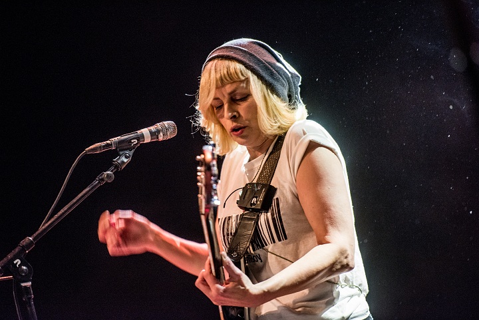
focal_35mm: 200
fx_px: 2663
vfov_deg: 6.9
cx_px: 240
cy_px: 160
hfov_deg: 10.3
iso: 1600
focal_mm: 200
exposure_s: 1/80
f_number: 2.8
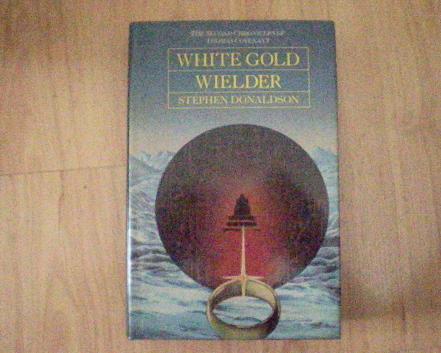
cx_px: 228
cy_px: 177
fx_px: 522
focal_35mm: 40
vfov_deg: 37.3
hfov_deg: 45.8
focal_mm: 6.3
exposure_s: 1/28.4
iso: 7200
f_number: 3.1
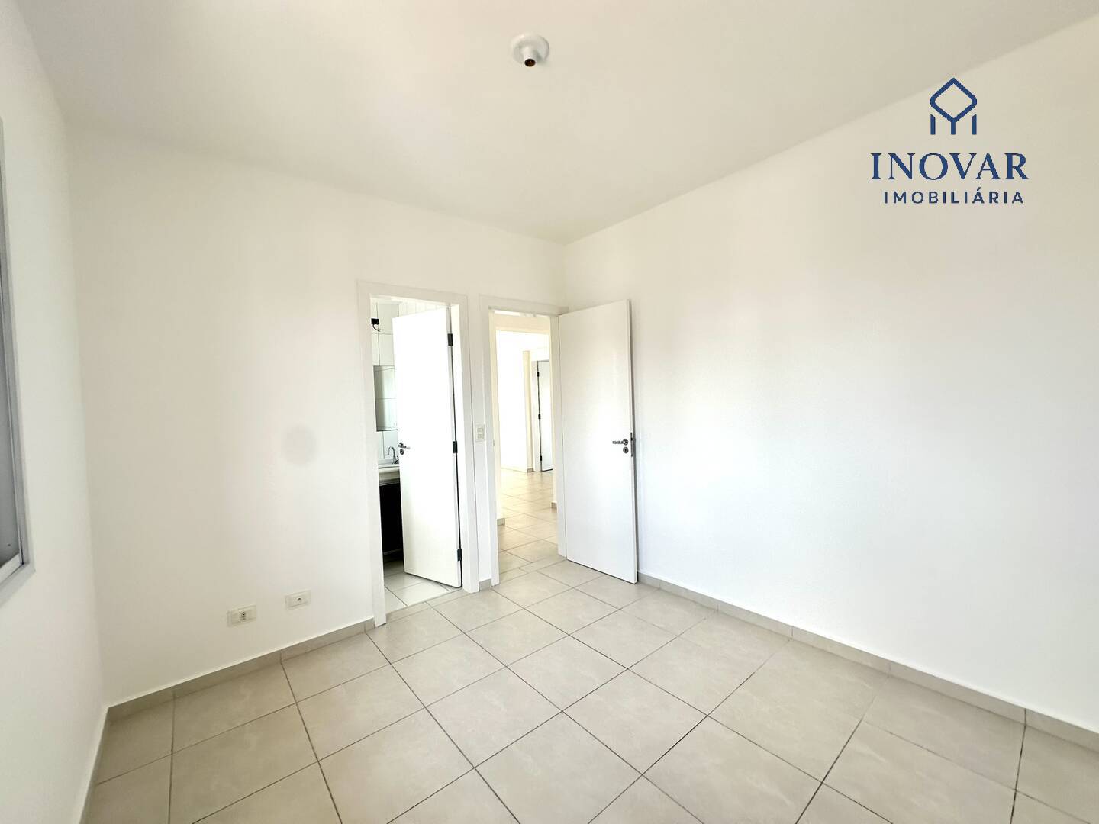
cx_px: 550
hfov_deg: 102.1
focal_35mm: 14
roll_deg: +1.9
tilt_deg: -0.2
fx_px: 444
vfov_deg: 85.7
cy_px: 412
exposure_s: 1/115
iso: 40
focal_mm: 2.22
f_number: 2.2
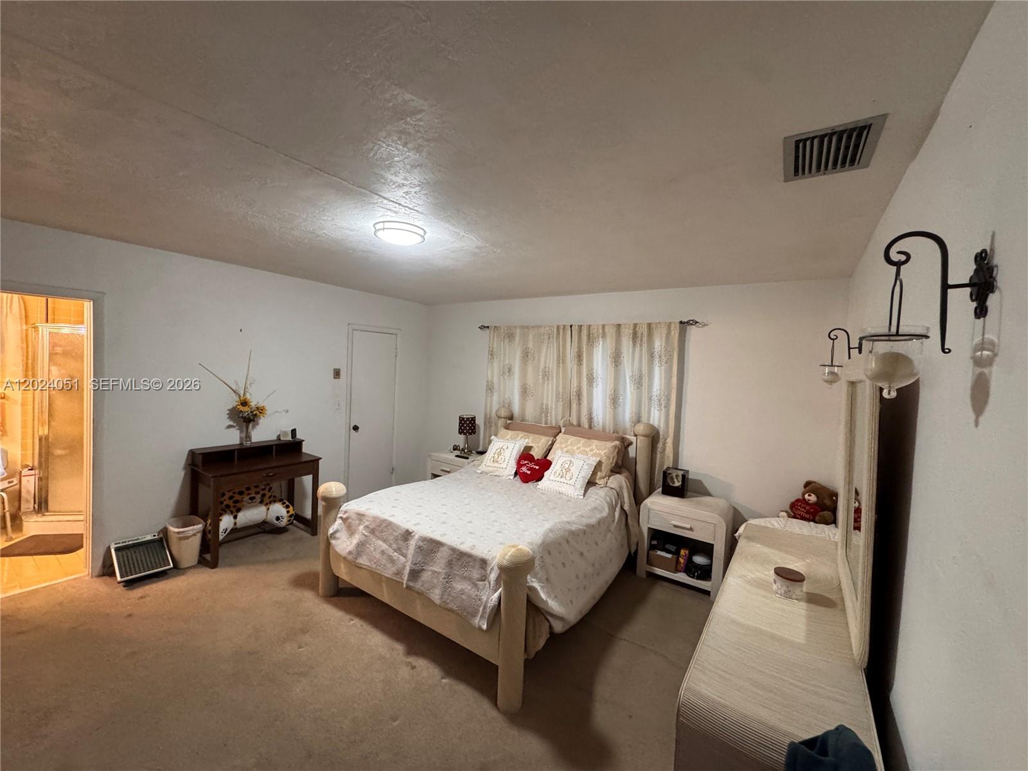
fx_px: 416
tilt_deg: -2.4
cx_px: 514
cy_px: 386
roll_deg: -2.3
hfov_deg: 102.1
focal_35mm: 14
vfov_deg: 85.7
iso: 500
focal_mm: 2.22
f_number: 2.2
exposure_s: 1/60
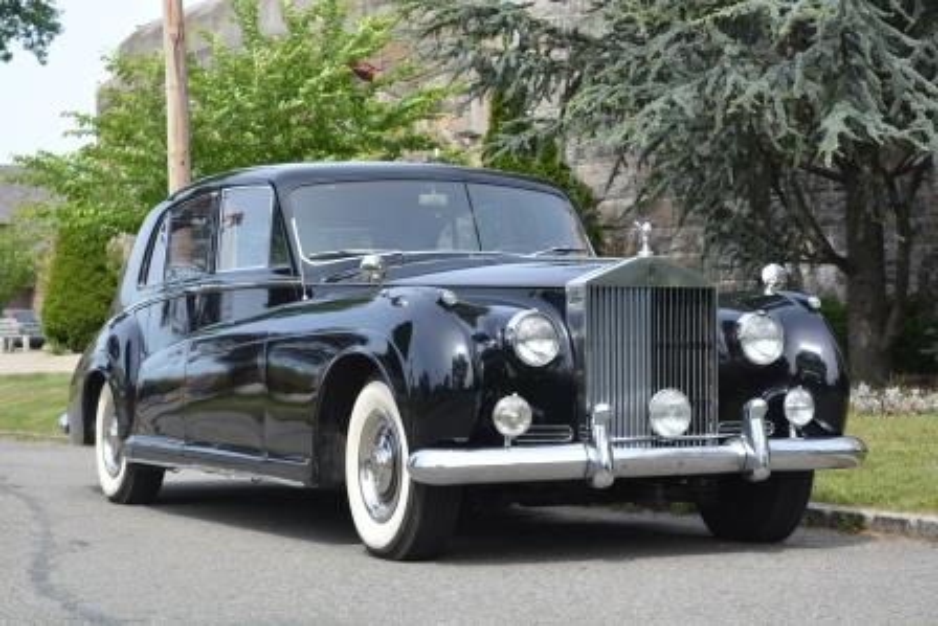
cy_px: 313
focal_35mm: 82
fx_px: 2150
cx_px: 469
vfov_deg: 16.6
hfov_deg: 24.6
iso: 200
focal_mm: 55
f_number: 7.1
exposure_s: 1/200
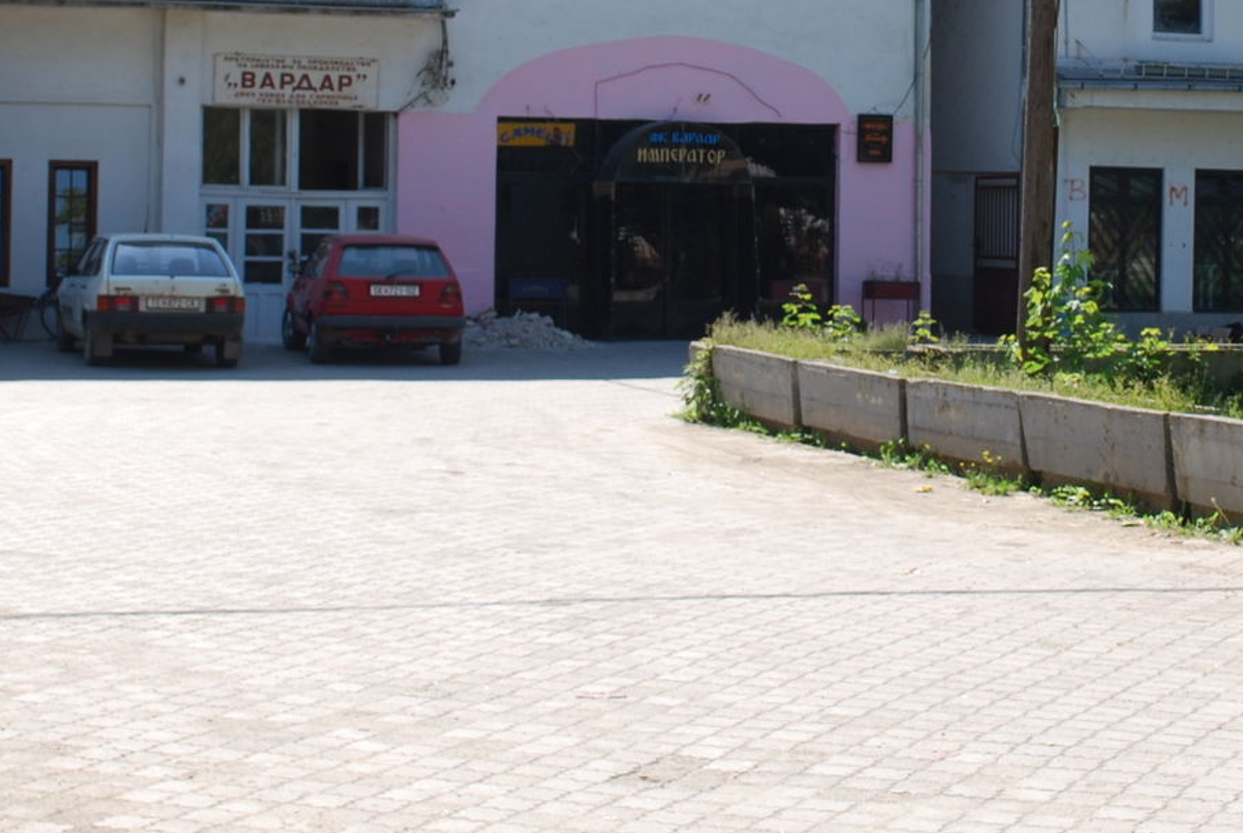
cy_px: 140
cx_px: 854
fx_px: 2869
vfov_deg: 16.4
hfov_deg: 24.3
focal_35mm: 83
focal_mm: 26
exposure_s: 1/200
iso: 100
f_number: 7.1
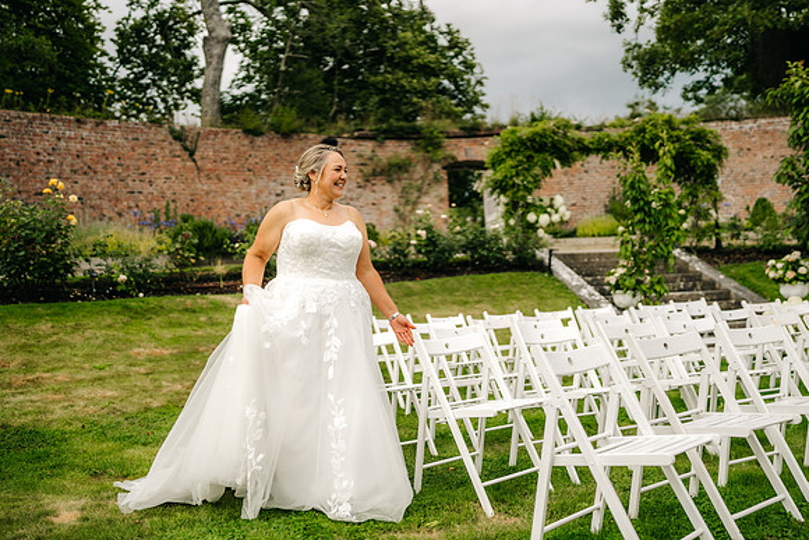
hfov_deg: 54.4
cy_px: 270
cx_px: 404
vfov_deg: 37.9
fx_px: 787
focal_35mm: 35
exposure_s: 1/6400
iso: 100
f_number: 1.4
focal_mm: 35
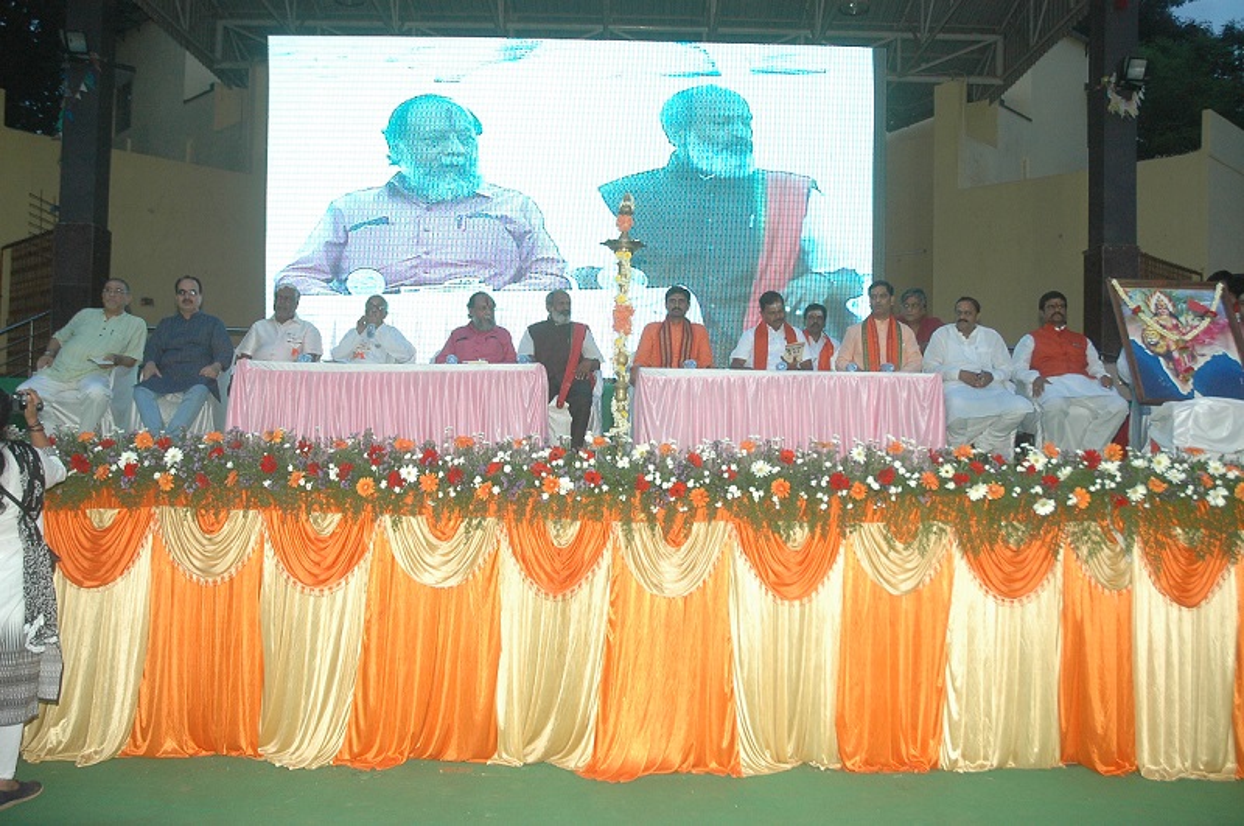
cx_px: 622
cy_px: 413
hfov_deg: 57.3
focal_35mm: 33
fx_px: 1139
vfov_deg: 39.9
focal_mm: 22
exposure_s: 1/250
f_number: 4.5
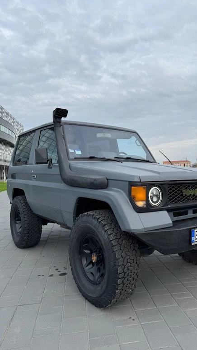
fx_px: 251
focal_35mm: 27
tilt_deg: +1.1
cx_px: 128
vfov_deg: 69.9
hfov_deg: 42.4
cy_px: 174
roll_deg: +1.1
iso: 80
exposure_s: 1/2174
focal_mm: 6.76
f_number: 1.78
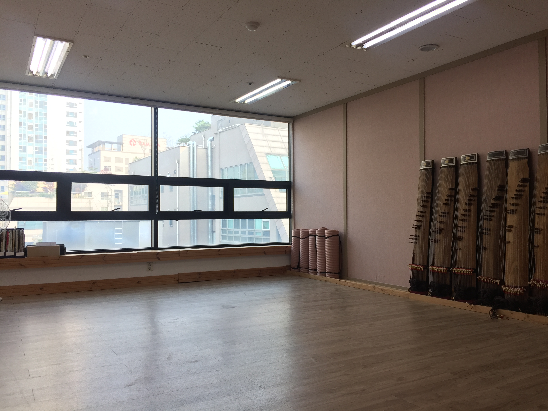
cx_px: 274
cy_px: 206
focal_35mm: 29
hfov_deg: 61.7
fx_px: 459
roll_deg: -0.1
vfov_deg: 48.2
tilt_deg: +1.3
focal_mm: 4.15
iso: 40
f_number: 2.2
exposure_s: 1/120
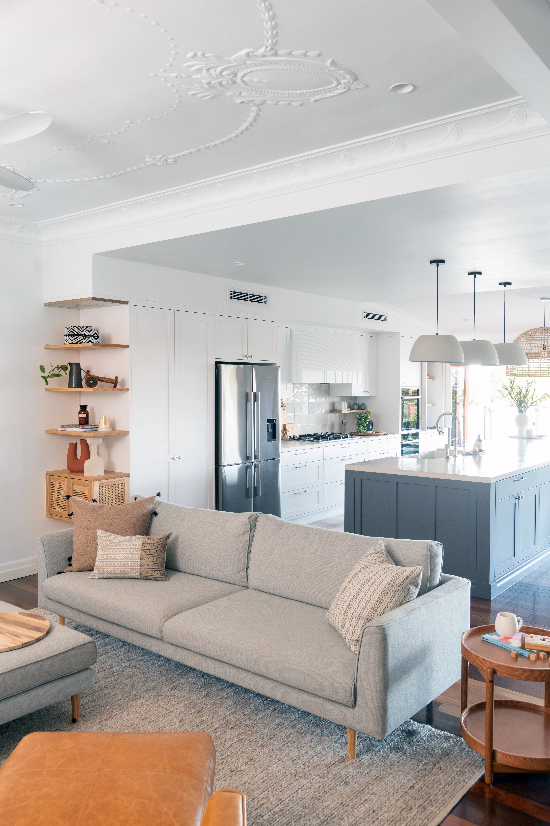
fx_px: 687
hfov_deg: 43.6
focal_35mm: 30
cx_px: 275
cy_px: 413
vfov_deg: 61.9
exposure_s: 1/1.25
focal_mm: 30
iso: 160
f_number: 7.1
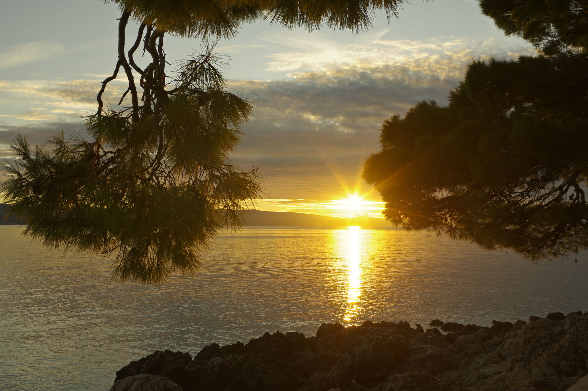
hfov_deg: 53.2
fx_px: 588
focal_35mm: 36
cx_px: 294
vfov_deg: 36.8
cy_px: 196
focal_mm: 24
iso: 100
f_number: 10
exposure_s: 1/80
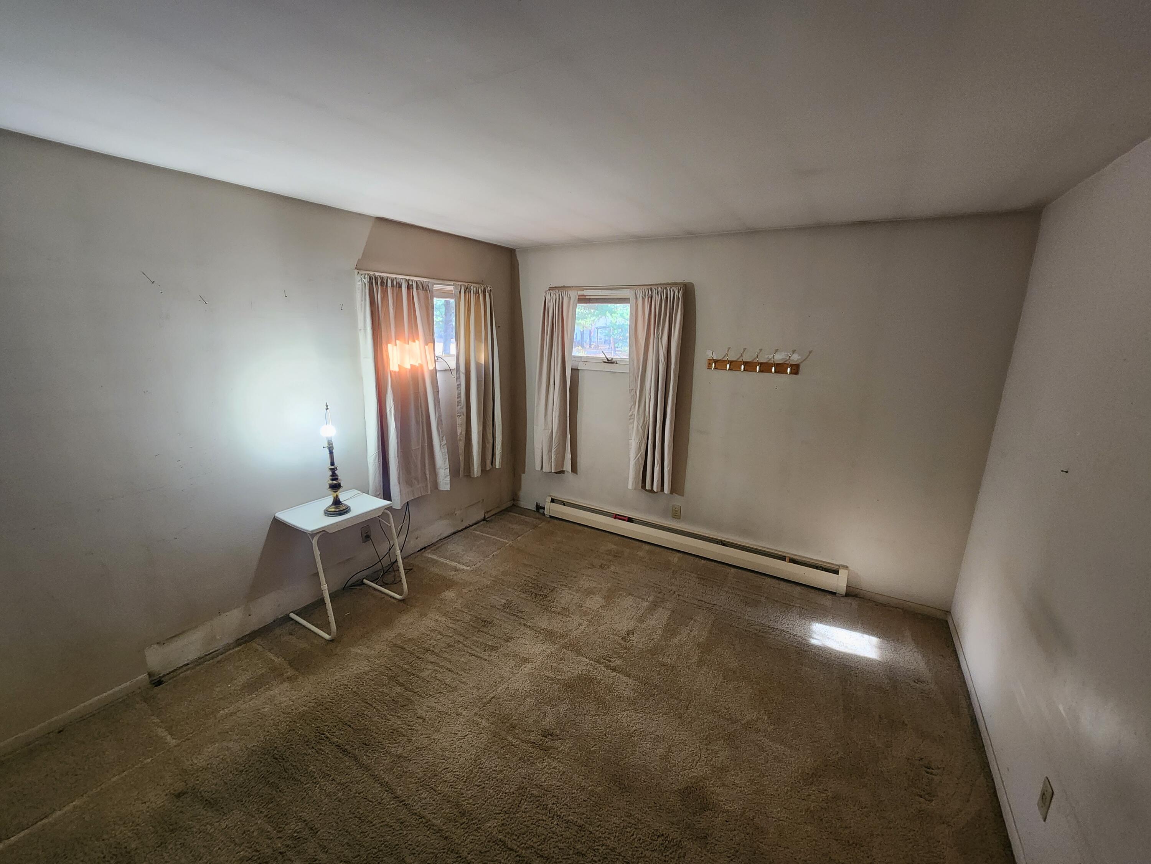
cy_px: 432
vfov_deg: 89.9
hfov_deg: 106.2
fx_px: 432
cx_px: 576
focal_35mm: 13
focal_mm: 2.2
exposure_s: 1/40
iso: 400
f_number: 2.2
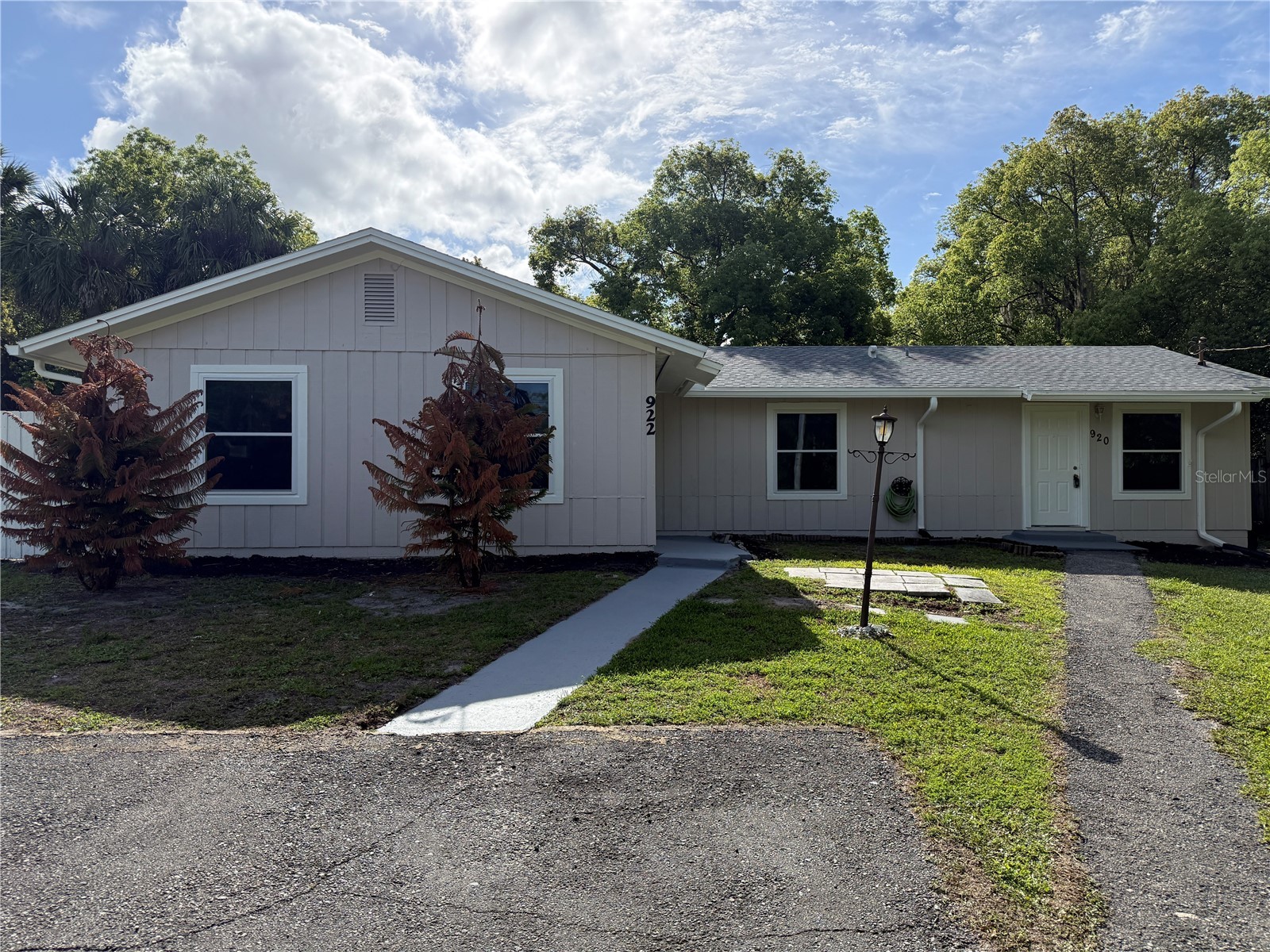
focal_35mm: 24
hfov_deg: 71.6
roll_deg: +0.0
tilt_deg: +1.1
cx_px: 635
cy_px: 476
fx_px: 881
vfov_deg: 56.8
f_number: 1.78
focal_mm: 6.76
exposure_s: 1/5714
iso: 100
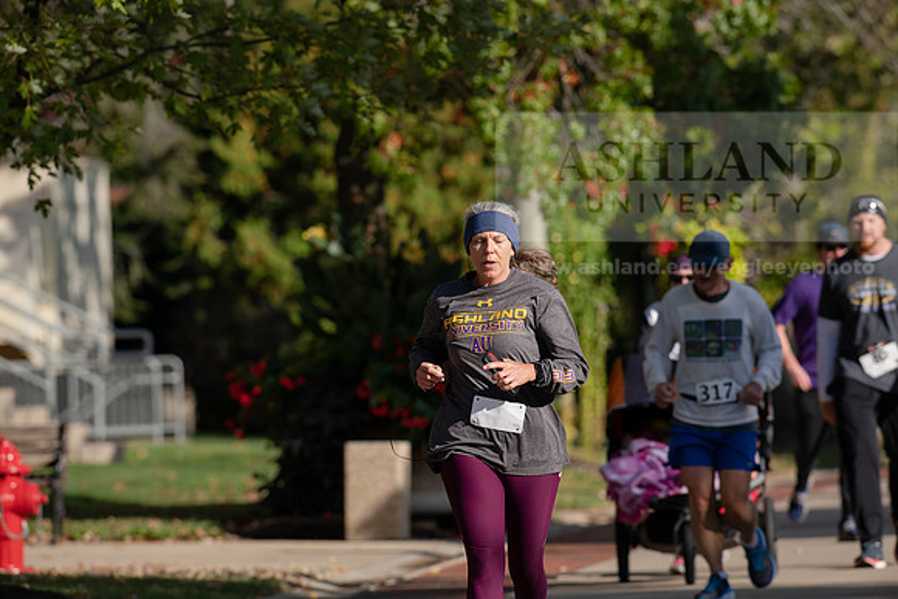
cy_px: 300
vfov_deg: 4.6
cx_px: 449
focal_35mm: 300
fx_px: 7485
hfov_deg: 6.9
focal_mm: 300
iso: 200
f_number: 5.6
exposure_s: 1/800
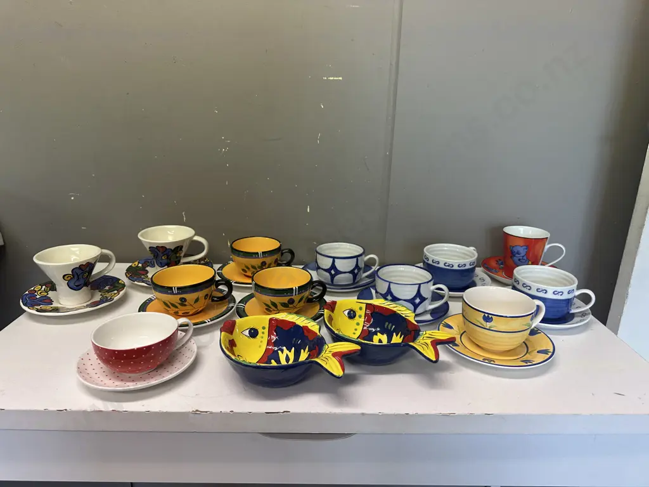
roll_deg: -1.7
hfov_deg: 71.6
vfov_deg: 56.8
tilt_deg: -17.1
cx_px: 324
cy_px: 244
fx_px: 450
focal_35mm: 24
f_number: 1.78
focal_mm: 6.86
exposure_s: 1/100
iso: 100
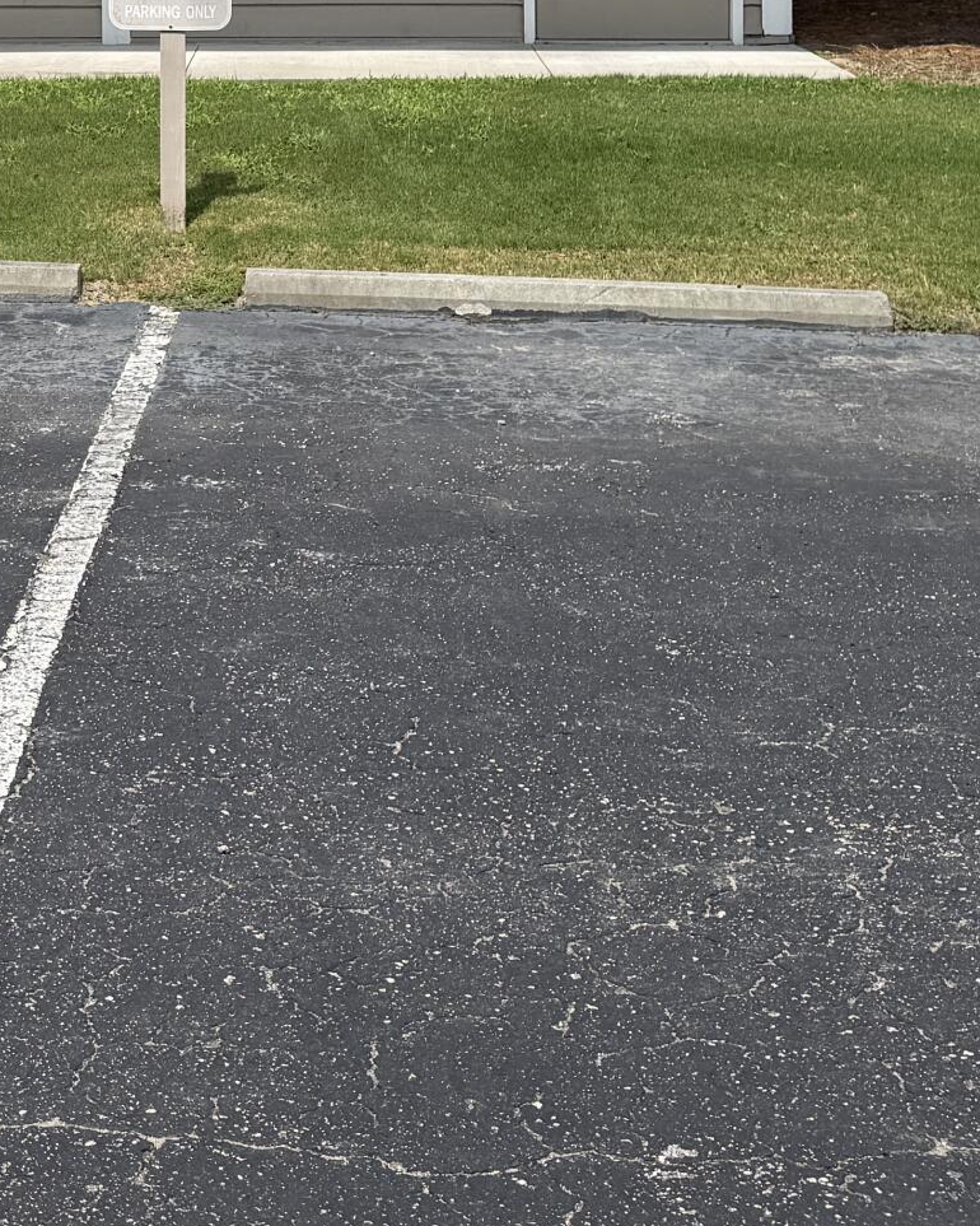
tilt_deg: -0.3
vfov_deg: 24.4
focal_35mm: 73
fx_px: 2647
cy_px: -115
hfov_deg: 20.5
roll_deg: +0.4
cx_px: 99
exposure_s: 1/4405
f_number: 1.78
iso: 80
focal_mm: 6.76
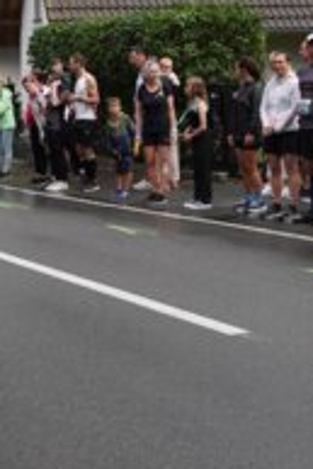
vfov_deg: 23.3
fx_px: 1133
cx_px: -19
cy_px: 183
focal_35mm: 87
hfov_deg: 15.4
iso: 1600
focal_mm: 28
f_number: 6.3
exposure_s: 1/640
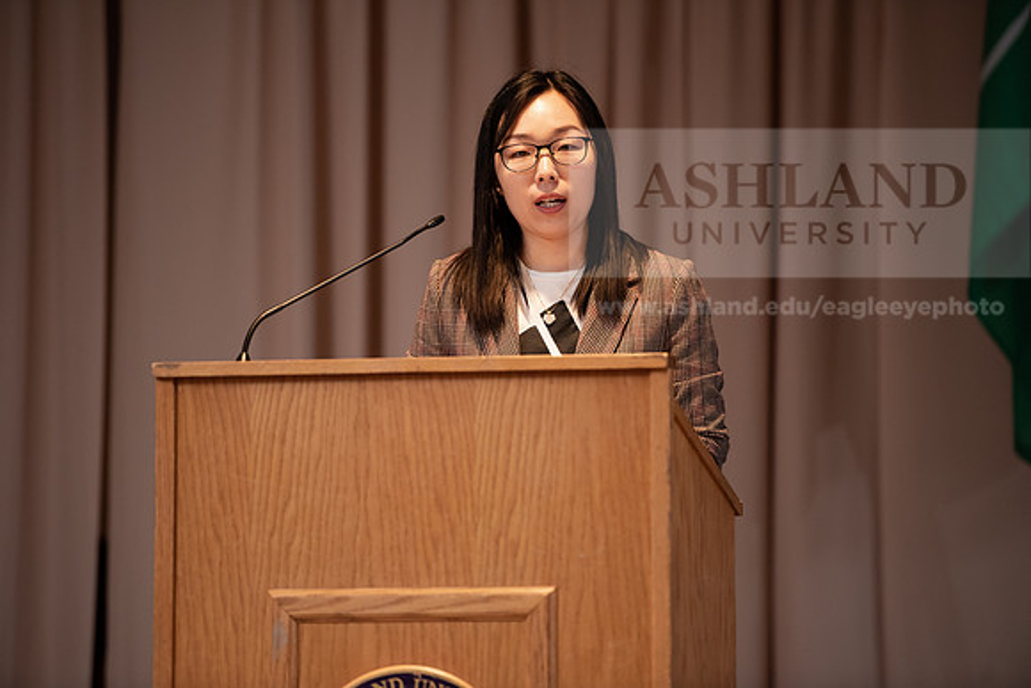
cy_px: 344
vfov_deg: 7.0
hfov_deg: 10.5
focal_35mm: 195
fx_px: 5586
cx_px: 516
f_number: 3.2
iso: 1600
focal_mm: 195
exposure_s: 1/200
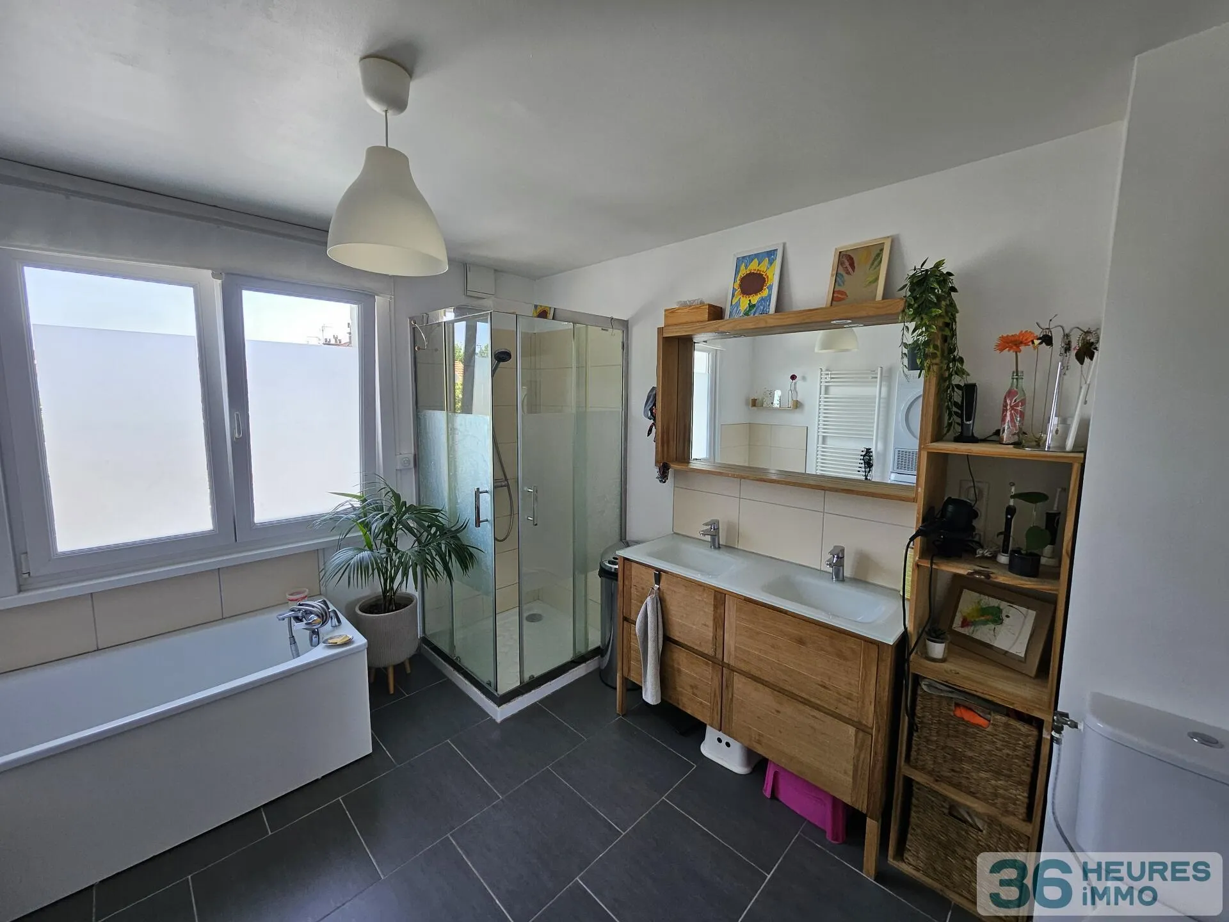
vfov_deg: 89.9
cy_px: 461
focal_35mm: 13
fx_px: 462
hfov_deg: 106.2
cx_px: 614
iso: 50
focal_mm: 1.74
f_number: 2.2
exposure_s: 1/50
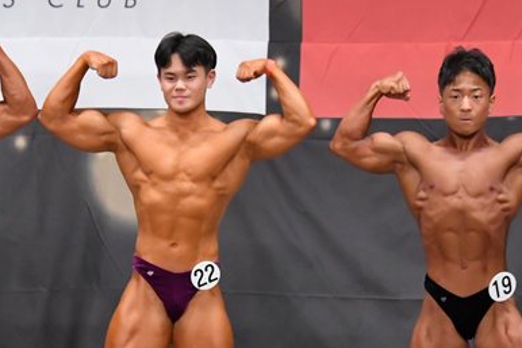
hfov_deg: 5.9
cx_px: 170
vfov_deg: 3.9
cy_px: 271
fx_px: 5058
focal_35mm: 349
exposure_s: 1/400
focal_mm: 116
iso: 6400
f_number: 5.6
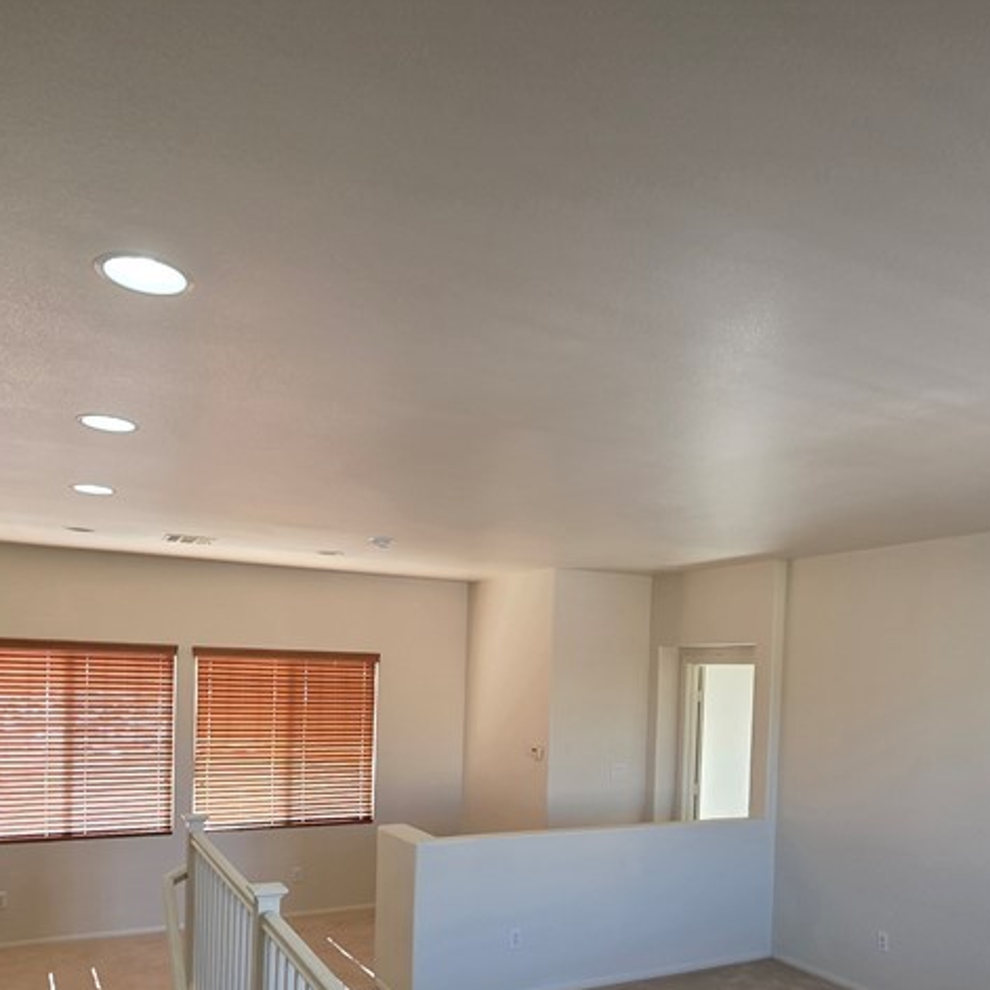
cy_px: 704
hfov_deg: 62.9
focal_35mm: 25
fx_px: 809
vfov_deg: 60.5
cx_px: 515
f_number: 1.9
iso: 160
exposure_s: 1/120
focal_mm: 2.2
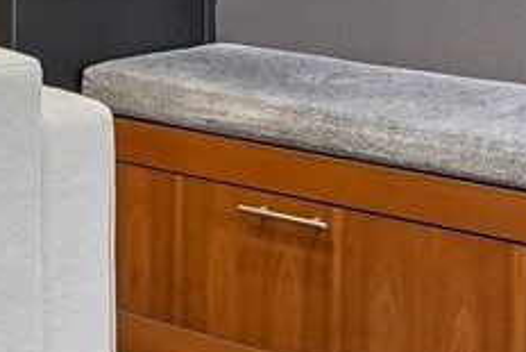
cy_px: -201
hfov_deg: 14.7
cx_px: -500
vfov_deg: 11.2
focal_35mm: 117
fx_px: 1711
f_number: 8
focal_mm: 16
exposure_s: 1/8
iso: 1600
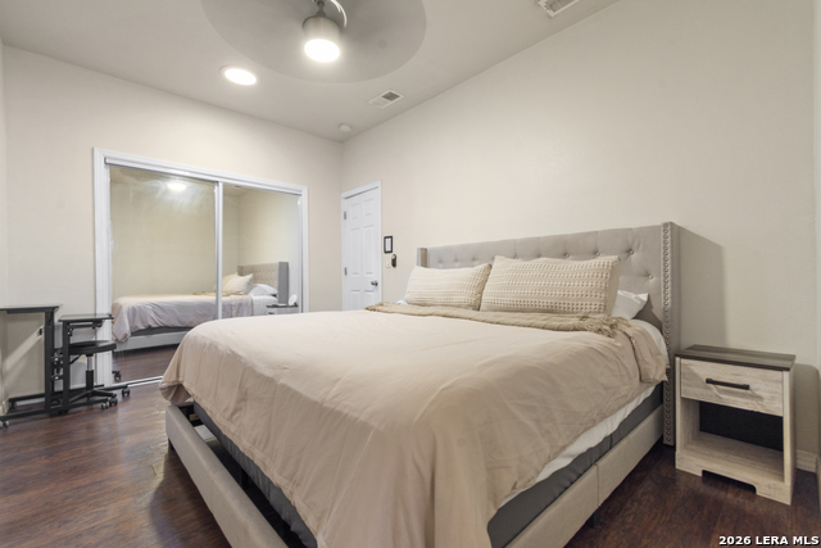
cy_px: 274
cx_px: 410
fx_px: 342
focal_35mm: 15
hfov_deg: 100.4
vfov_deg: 77.4
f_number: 9
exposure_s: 1/2
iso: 100
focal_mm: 10
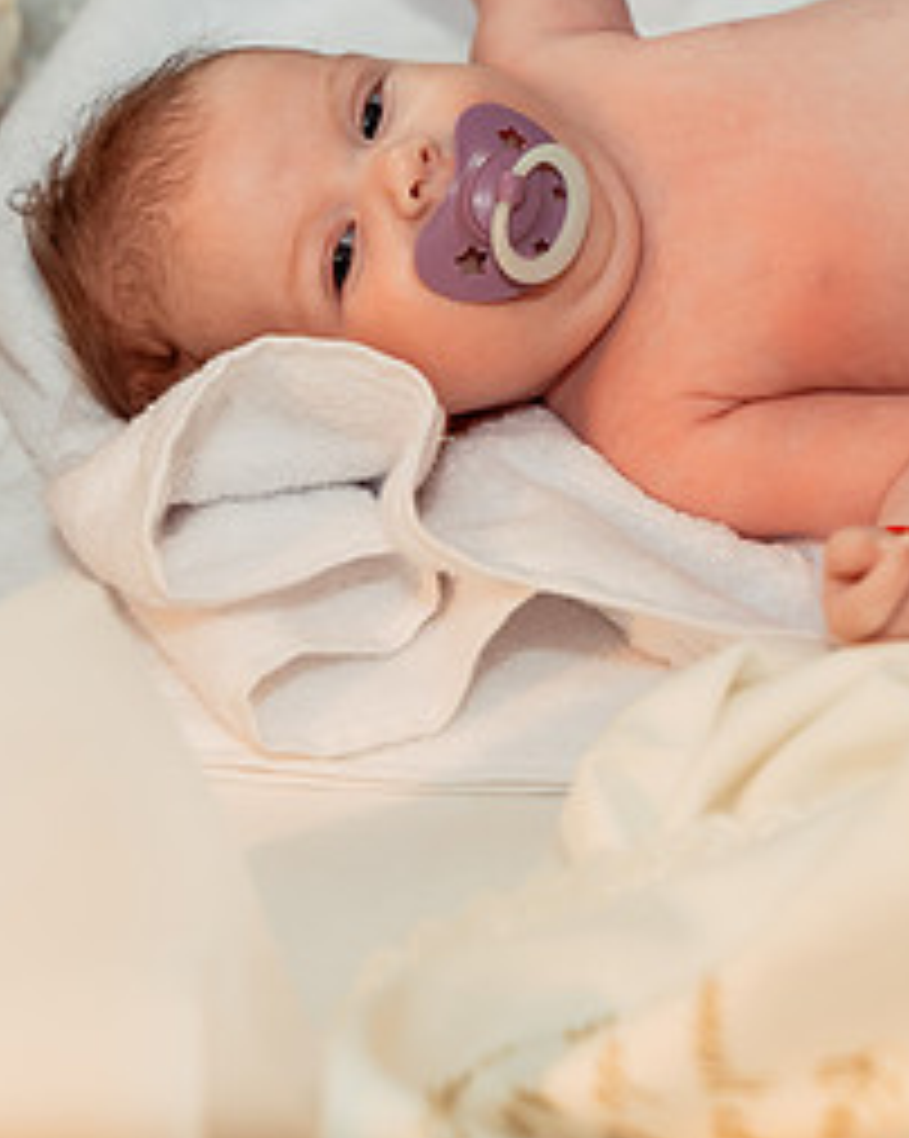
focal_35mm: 99
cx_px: 716
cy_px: 279
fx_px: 3333
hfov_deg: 15.4
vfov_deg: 19.2
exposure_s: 1/250
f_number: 3.5
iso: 3200
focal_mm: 46
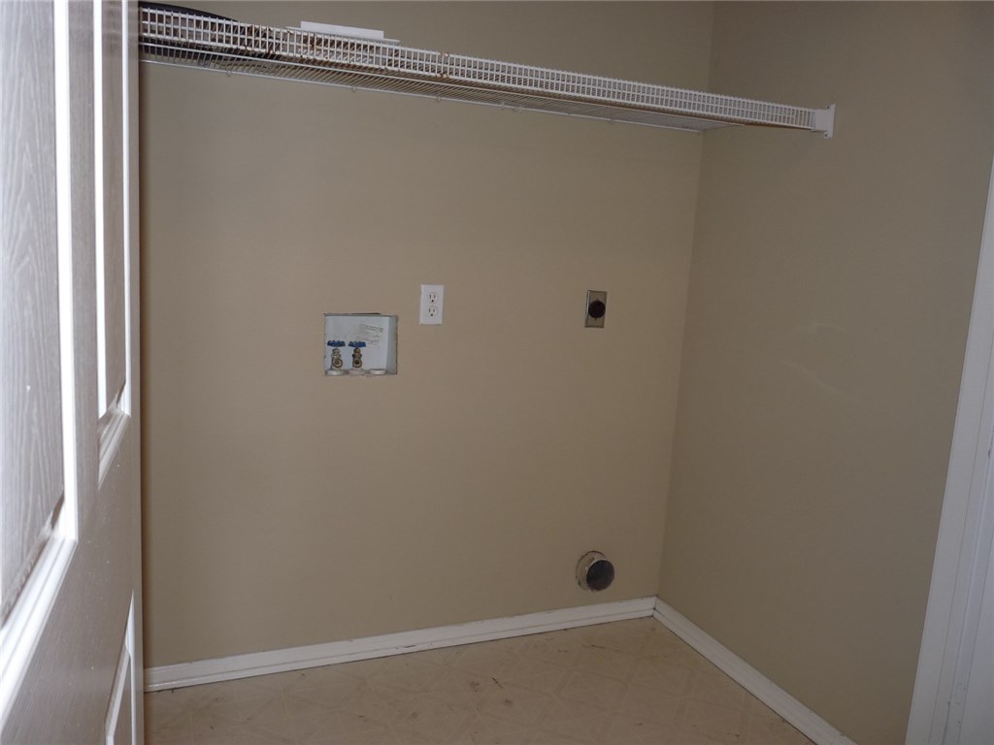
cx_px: 497
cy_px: 372
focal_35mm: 27
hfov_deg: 65.3
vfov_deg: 51.4
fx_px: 775
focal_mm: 4.8
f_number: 2.8
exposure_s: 1/40
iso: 100
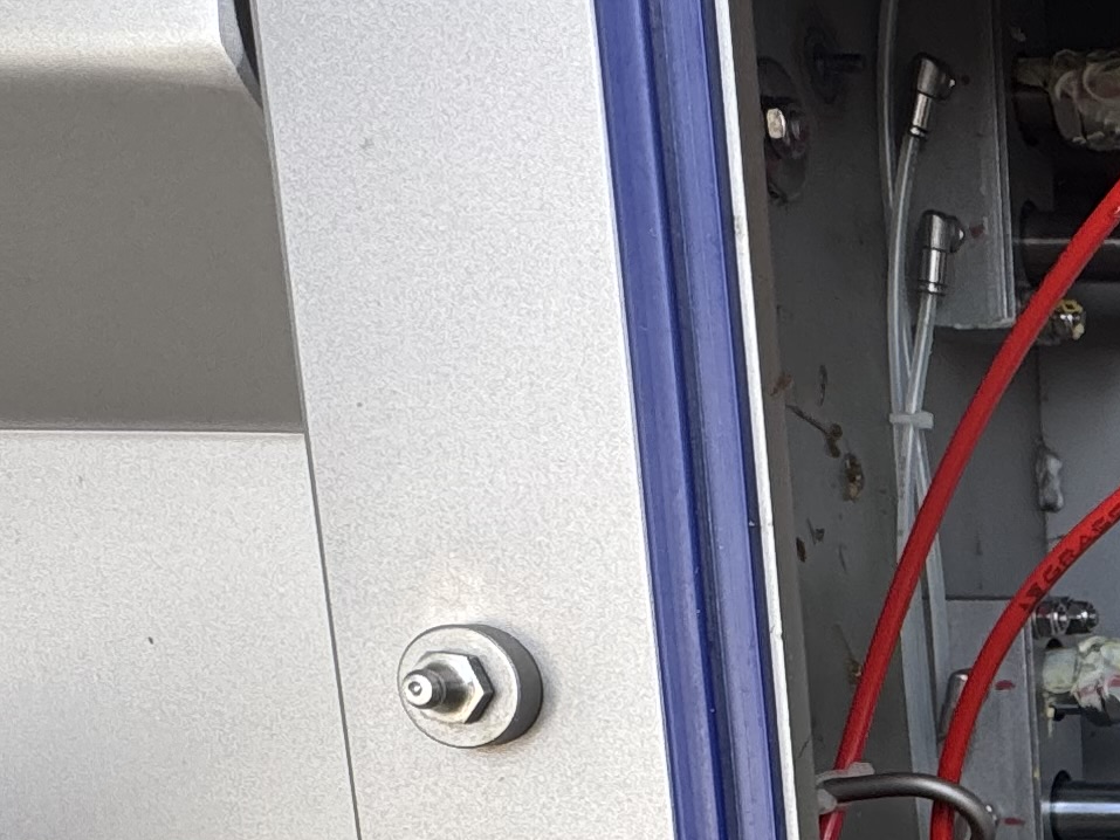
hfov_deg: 25.1
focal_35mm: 59
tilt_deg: -10.3
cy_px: 955
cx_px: 1667
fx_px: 1909
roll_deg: +0.5
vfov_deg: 23.1
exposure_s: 1/99
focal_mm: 2.22
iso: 64
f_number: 2.2
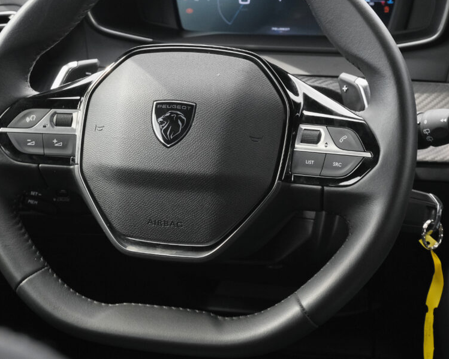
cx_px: 191
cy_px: 155
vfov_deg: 17.9
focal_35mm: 86
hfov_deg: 22.2
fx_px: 1143
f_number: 9
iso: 2000
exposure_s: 1/160
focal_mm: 44.5
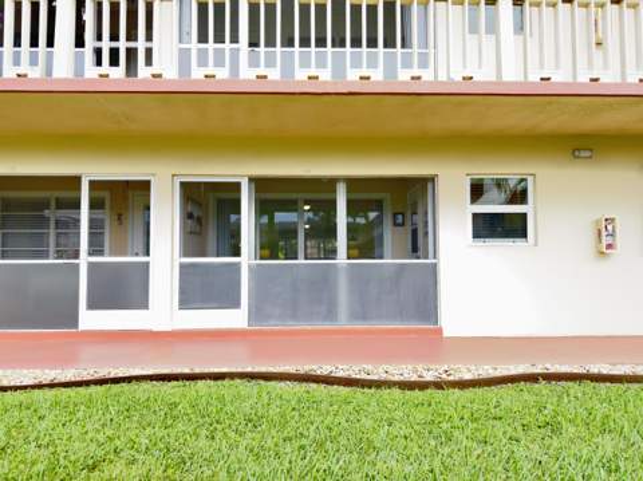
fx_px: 445
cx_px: 322
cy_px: 240
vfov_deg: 56.7
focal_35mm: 24
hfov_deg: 71.7
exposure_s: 1/121
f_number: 1.78
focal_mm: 6.76
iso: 80
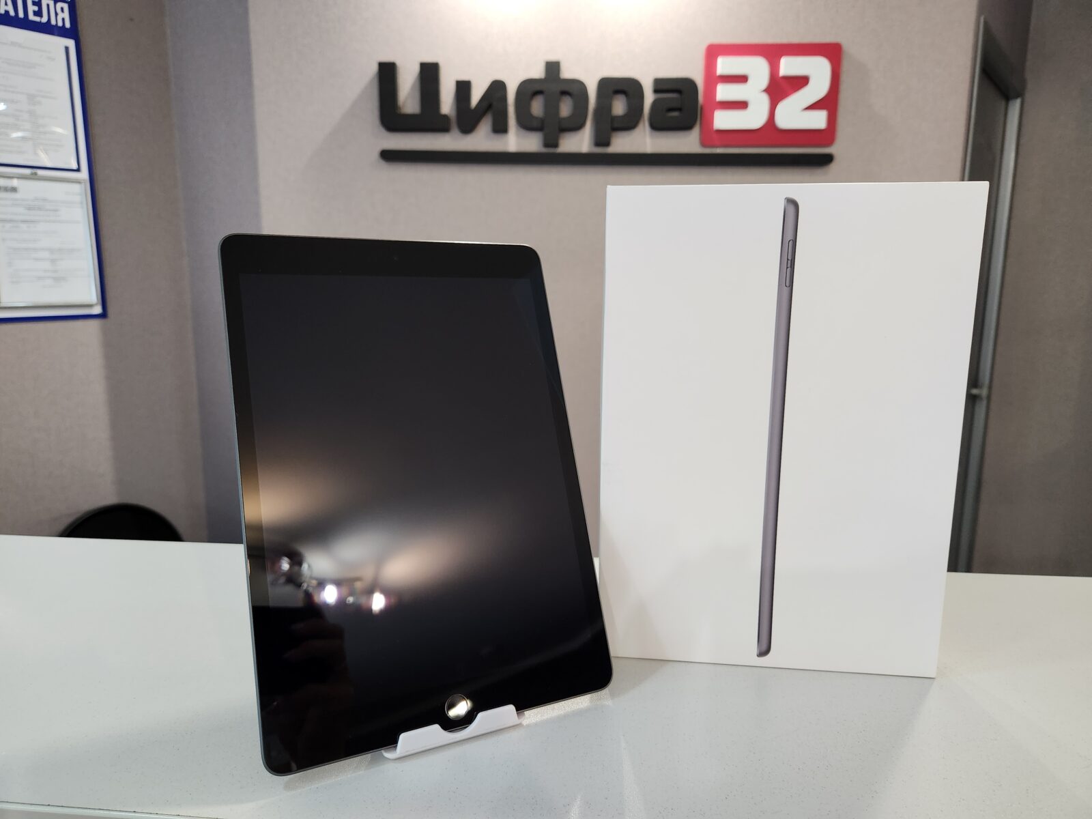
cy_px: 410
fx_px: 726
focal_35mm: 23
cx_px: 546
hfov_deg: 73.9
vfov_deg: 58.9
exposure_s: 1/100
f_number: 1.8
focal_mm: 5.4
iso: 320
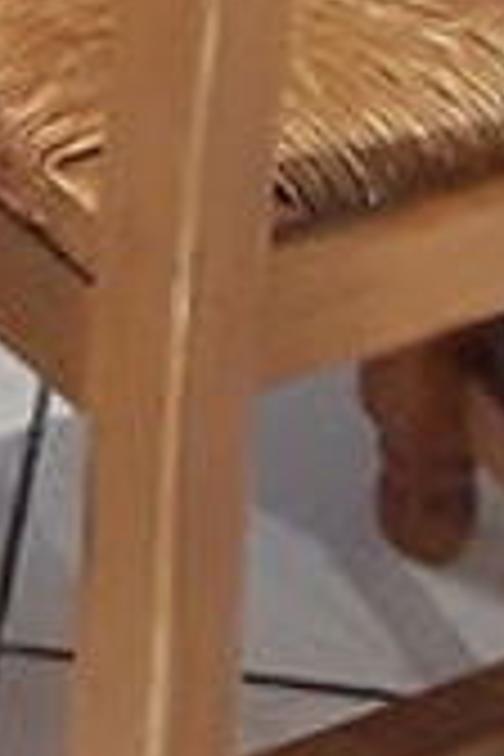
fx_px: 4683
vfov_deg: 8.7
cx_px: -171
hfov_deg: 6.1
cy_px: -781
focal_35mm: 223
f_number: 1.9
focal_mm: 2.91
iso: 200
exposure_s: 1/33
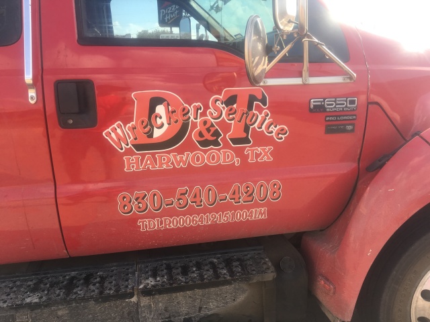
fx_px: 360
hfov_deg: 61.7
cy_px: 161
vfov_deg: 48.2
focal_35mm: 29
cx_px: 215
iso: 25
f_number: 2.2
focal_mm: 4.15
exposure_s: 1/392
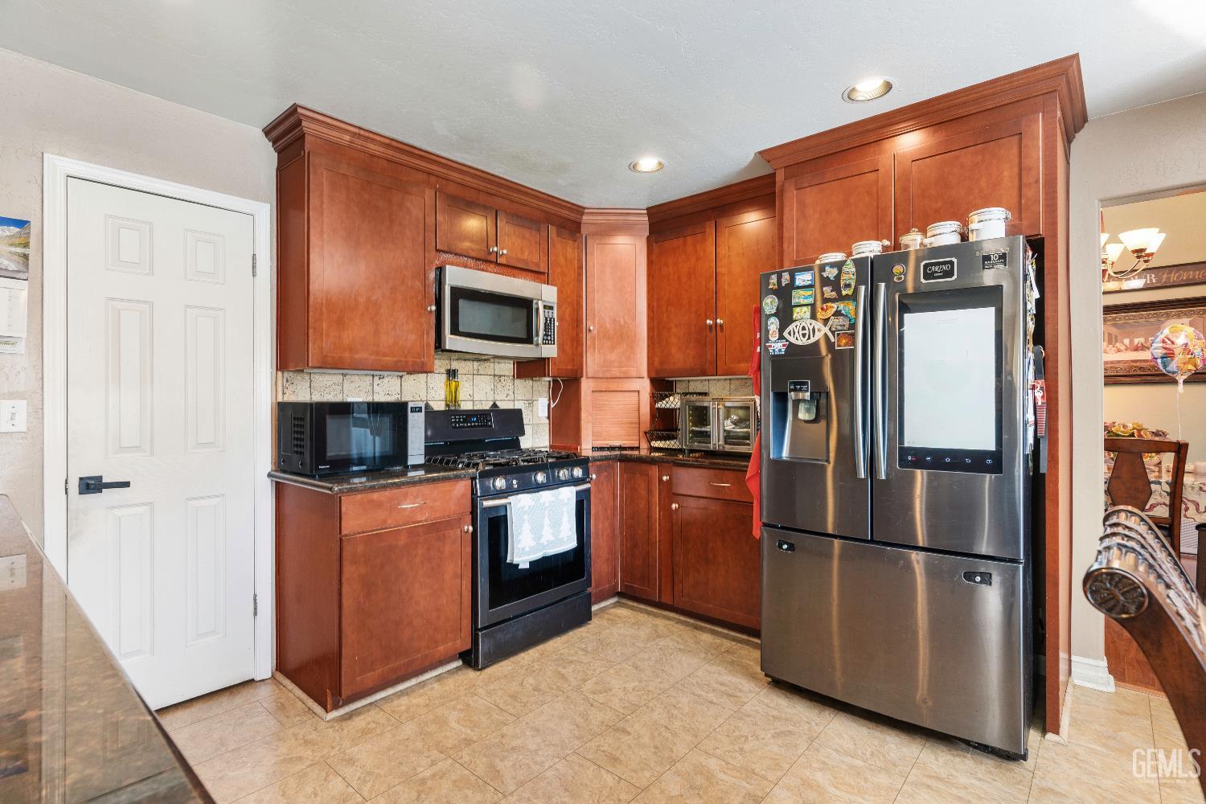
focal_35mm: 17
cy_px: 402
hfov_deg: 93.3
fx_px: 569
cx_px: 603
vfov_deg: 70.4
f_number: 5.6
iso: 400
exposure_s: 1/1.25
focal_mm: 17
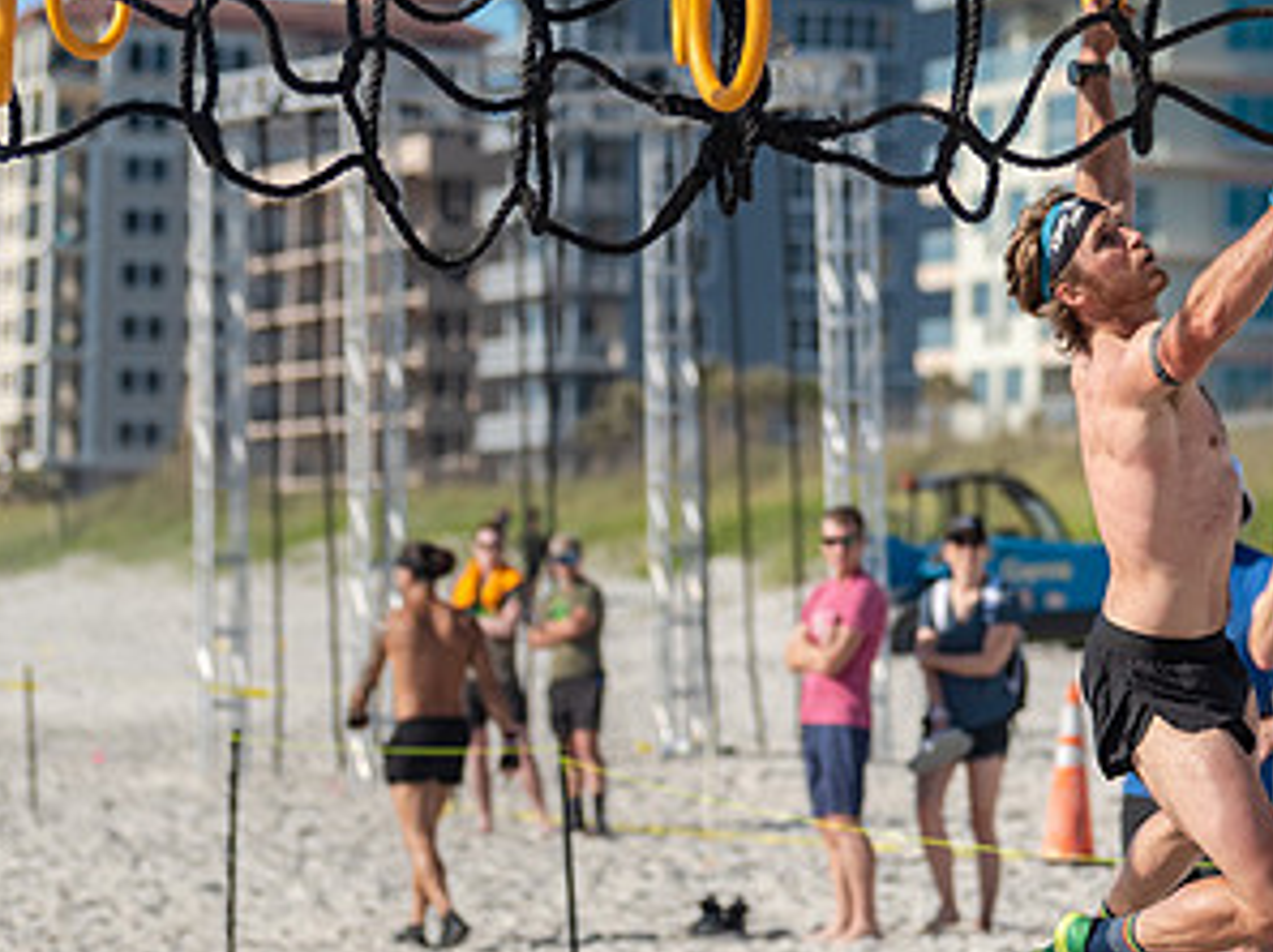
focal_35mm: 184
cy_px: 374
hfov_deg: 10.7
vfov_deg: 8.1
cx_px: 1068
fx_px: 6758
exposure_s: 1/4000
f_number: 2.8
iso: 360
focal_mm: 86
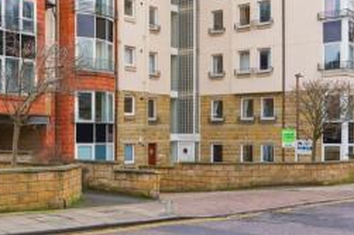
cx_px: 179
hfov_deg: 37.5
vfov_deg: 25.5
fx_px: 521
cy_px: 99
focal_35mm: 53
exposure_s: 1/125
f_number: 8
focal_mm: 28
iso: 250
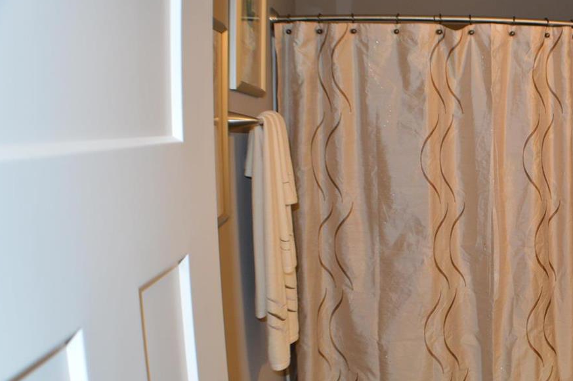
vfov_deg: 24.5
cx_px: 517
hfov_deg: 34.3
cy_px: 216
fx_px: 874
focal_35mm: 55
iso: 450
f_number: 3.8
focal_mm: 20
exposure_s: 1/60
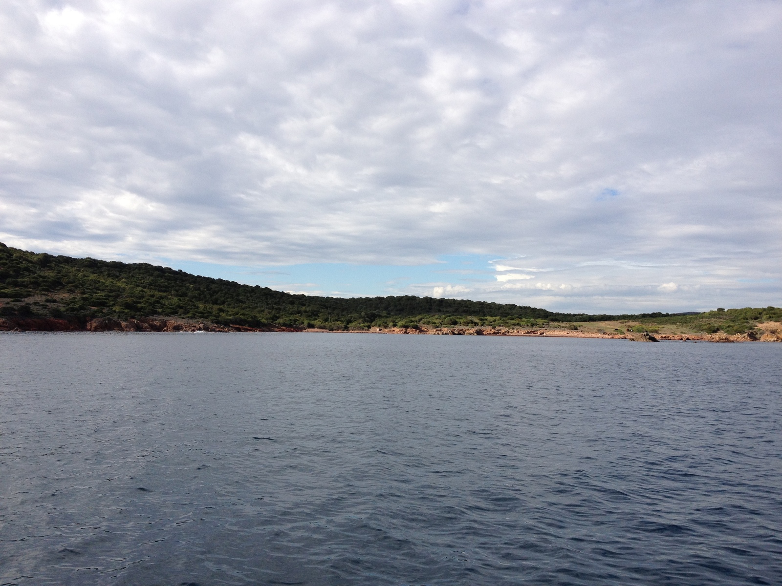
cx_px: 391
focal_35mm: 35
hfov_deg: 52.6
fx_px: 791
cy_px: 293
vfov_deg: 40.7
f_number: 2.4
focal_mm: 4.28
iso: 64
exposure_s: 1/1783
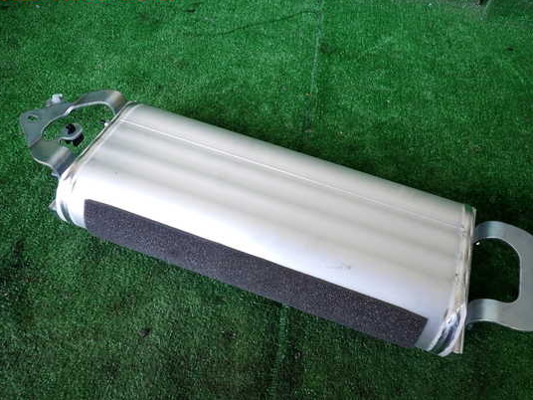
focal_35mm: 28
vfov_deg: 49.7
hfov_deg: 63.3
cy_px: 205
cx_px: 291
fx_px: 431
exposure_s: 1/125
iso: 160
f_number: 2
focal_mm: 4.5
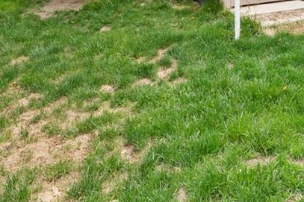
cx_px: 322
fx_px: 511
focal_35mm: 61
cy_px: -86
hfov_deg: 30.2
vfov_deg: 19.9
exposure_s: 1/200
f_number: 9
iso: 400
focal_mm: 15.4
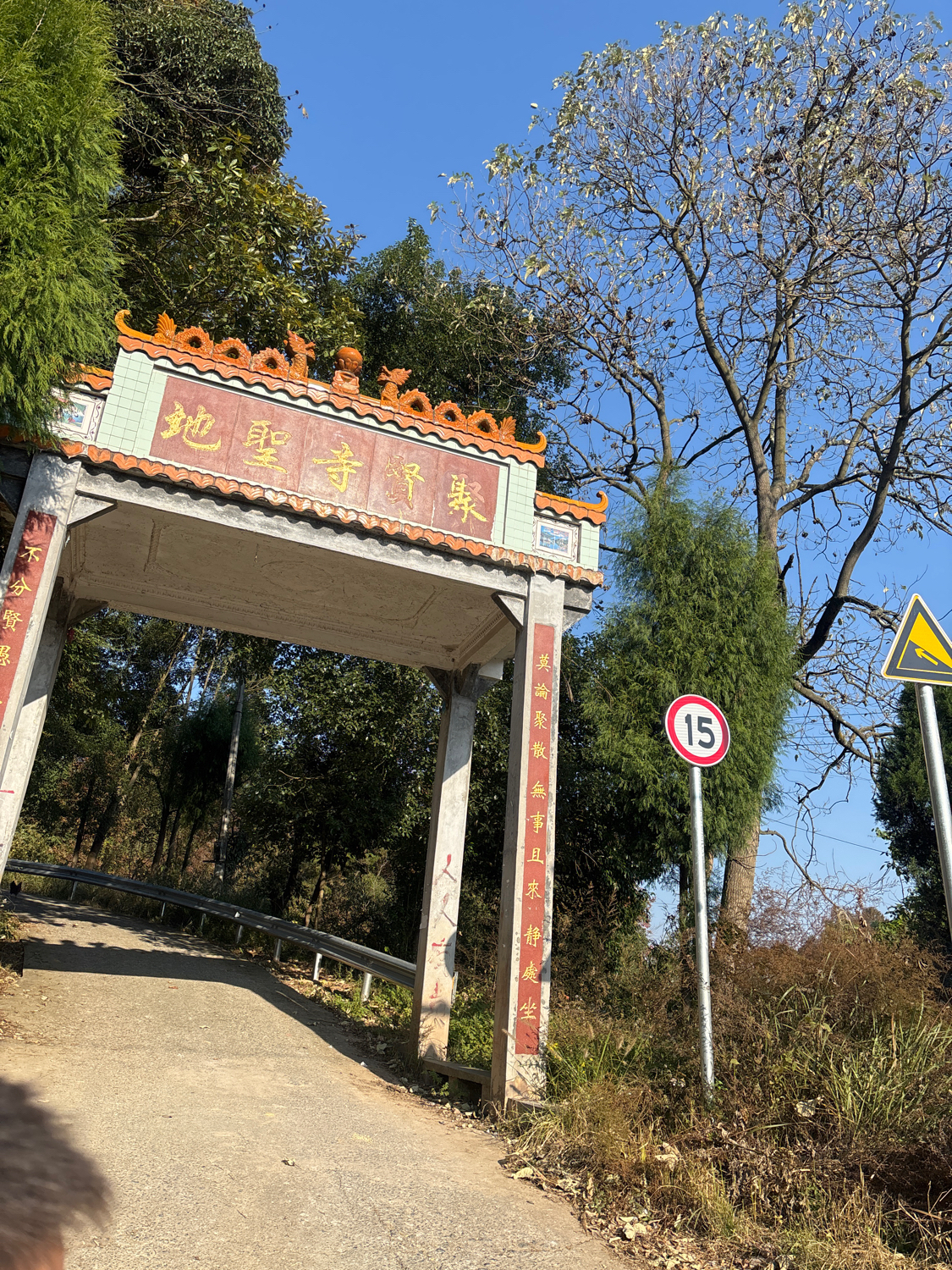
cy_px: 635
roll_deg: -4.1
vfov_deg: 67.3
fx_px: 953
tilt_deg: +23.6
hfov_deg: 53.1
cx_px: 476
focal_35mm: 26
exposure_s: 1/2242
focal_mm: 5.96
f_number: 1.6
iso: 50
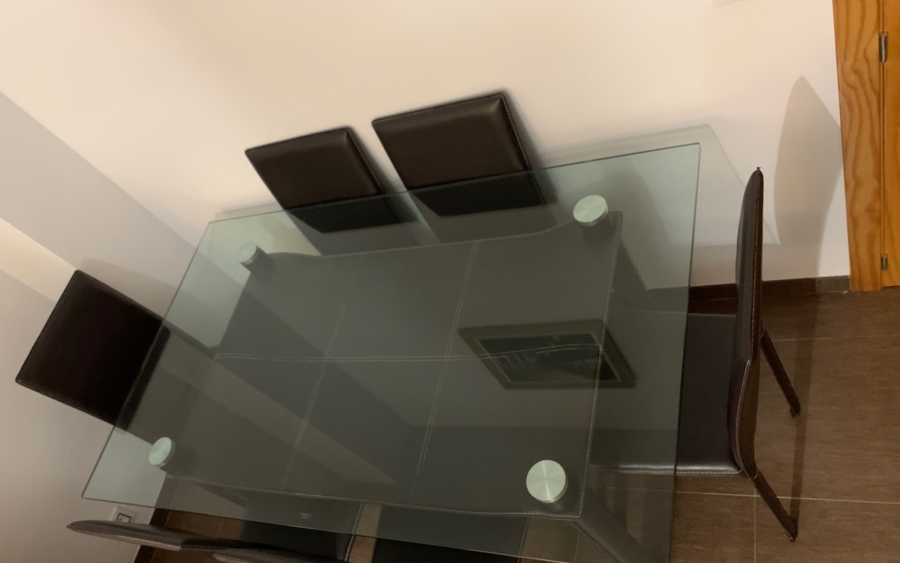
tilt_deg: -46.9
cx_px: 444
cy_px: 330
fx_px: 687
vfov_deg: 44.4
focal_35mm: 28
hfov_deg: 66.5
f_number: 1.8
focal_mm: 4.25
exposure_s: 1/26
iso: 800
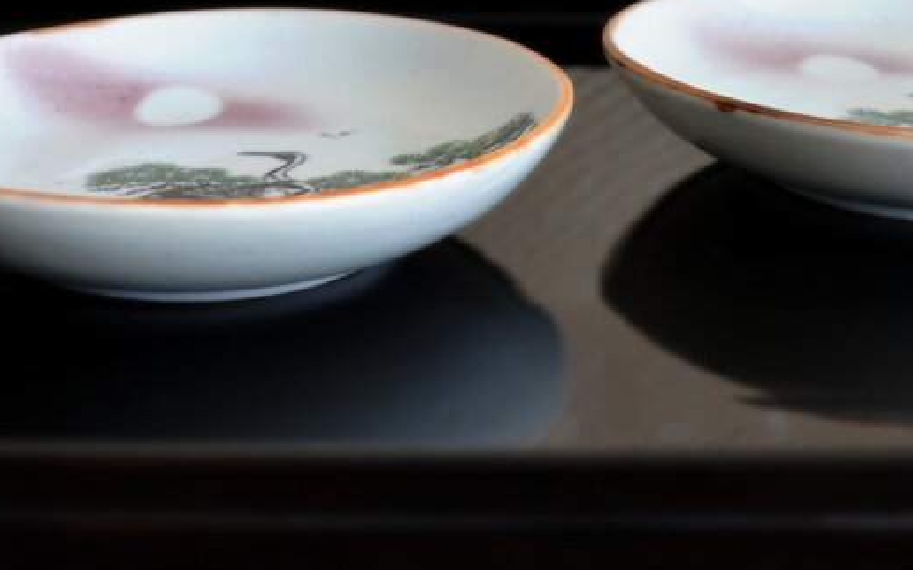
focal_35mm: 74
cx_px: 520
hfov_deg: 27.8
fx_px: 1840
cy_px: 126
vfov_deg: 17.5
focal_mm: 26
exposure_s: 1/30
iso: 400
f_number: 4.2
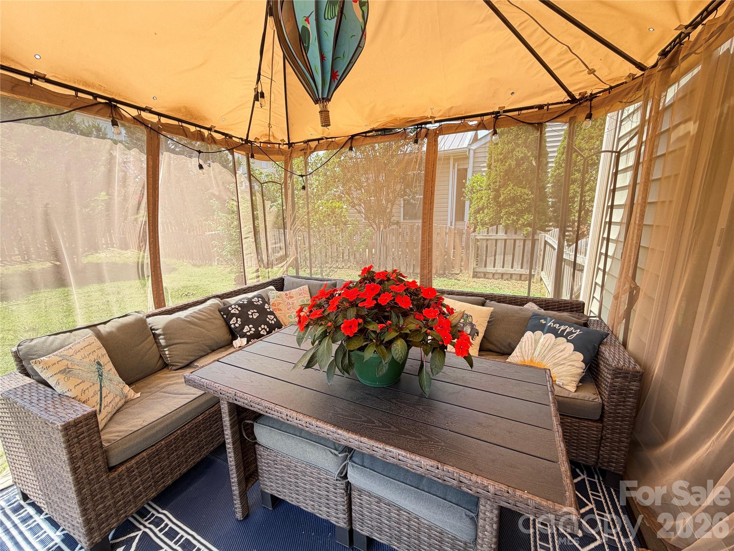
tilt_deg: -11.6
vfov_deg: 85.7
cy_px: 276
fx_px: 297
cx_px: 367
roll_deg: +0.7
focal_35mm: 14
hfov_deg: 102.1
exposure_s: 1/214
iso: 40
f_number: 2.2
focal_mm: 2.22
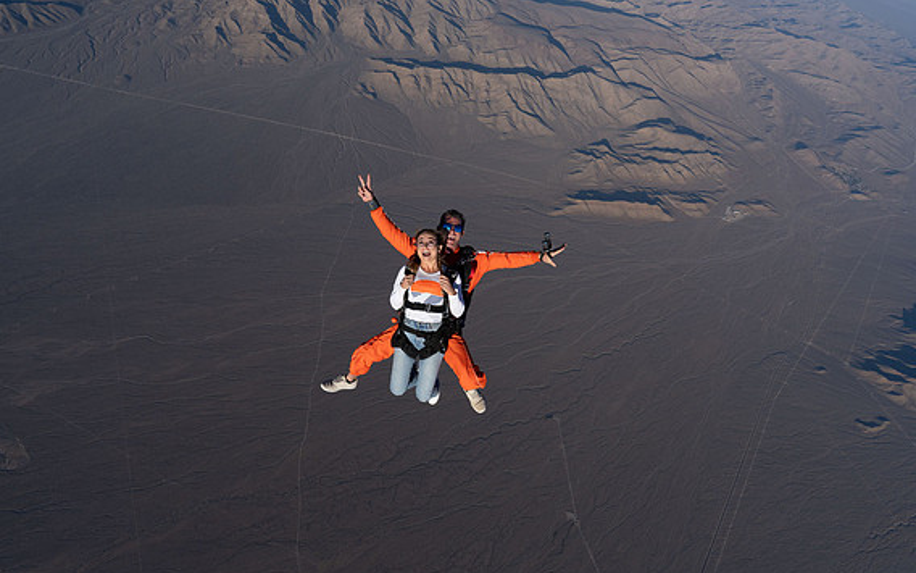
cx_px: 455
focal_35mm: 25
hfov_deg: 72.5
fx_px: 624
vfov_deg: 49.3
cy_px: 296
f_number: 11
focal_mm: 24
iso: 800
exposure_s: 1/2000
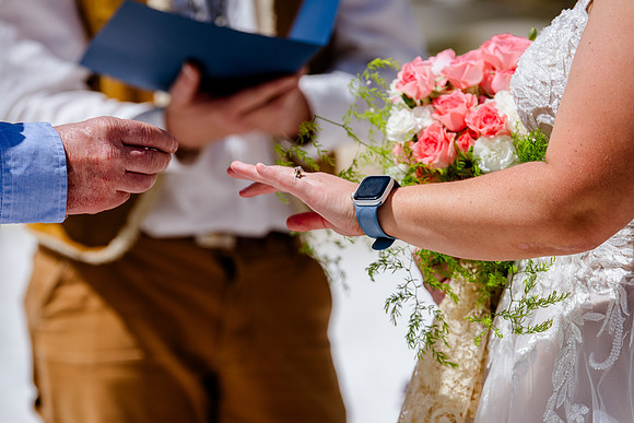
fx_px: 3502
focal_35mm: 199
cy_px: 257
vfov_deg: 6.9
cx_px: 297
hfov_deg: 10.3
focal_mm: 160
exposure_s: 1/8000
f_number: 3.5
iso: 160
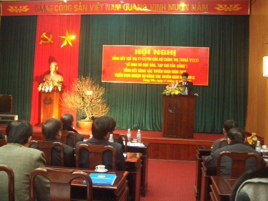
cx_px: 134
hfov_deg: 45.8
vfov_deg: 35.1
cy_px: 100
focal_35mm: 41
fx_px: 317
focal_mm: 6.8
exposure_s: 1/8
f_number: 2.8
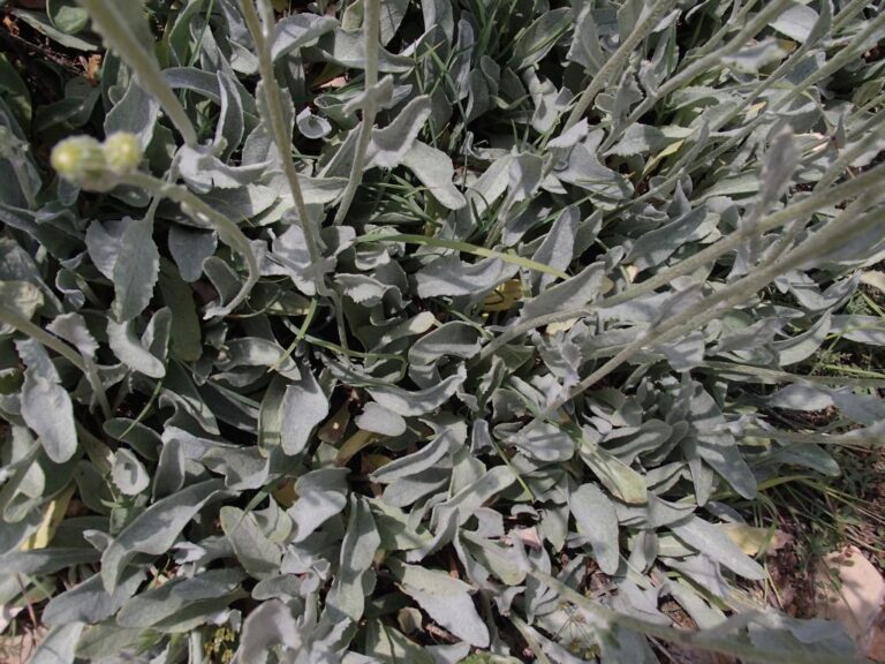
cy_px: 332
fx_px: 946
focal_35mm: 37
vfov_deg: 38.7
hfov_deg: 50.1
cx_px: 442
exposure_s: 1/640
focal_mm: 6.64
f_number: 4.7
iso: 100
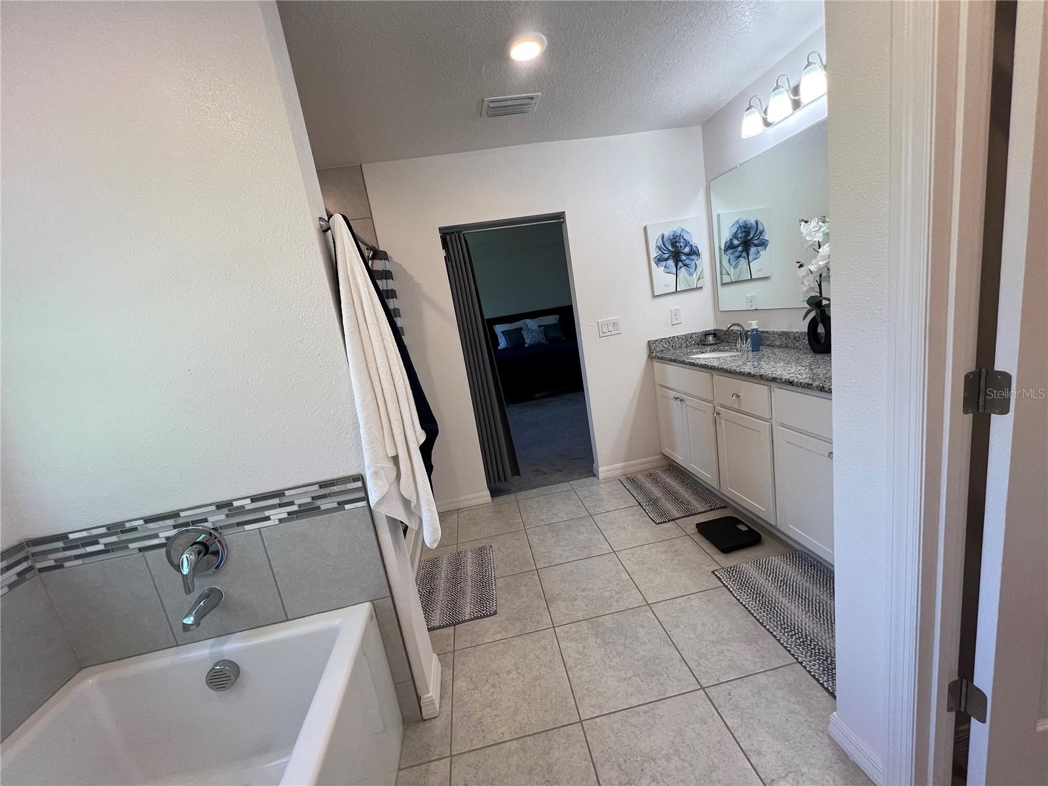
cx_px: 524
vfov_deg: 89.9
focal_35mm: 13
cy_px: 393
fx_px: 394
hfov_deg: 106.2
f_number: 1.8
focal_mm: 1.57
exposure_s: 1/120
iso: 100
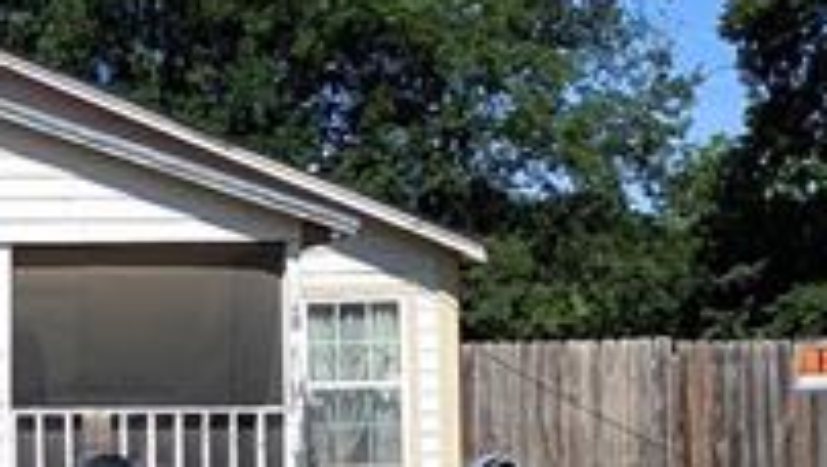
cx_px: -45
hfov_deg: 29.3
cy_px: 279
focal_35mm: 66
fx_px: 1448
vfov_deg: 18.3
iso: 48
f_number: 1.7
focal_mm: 2.02
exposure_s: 1/2545
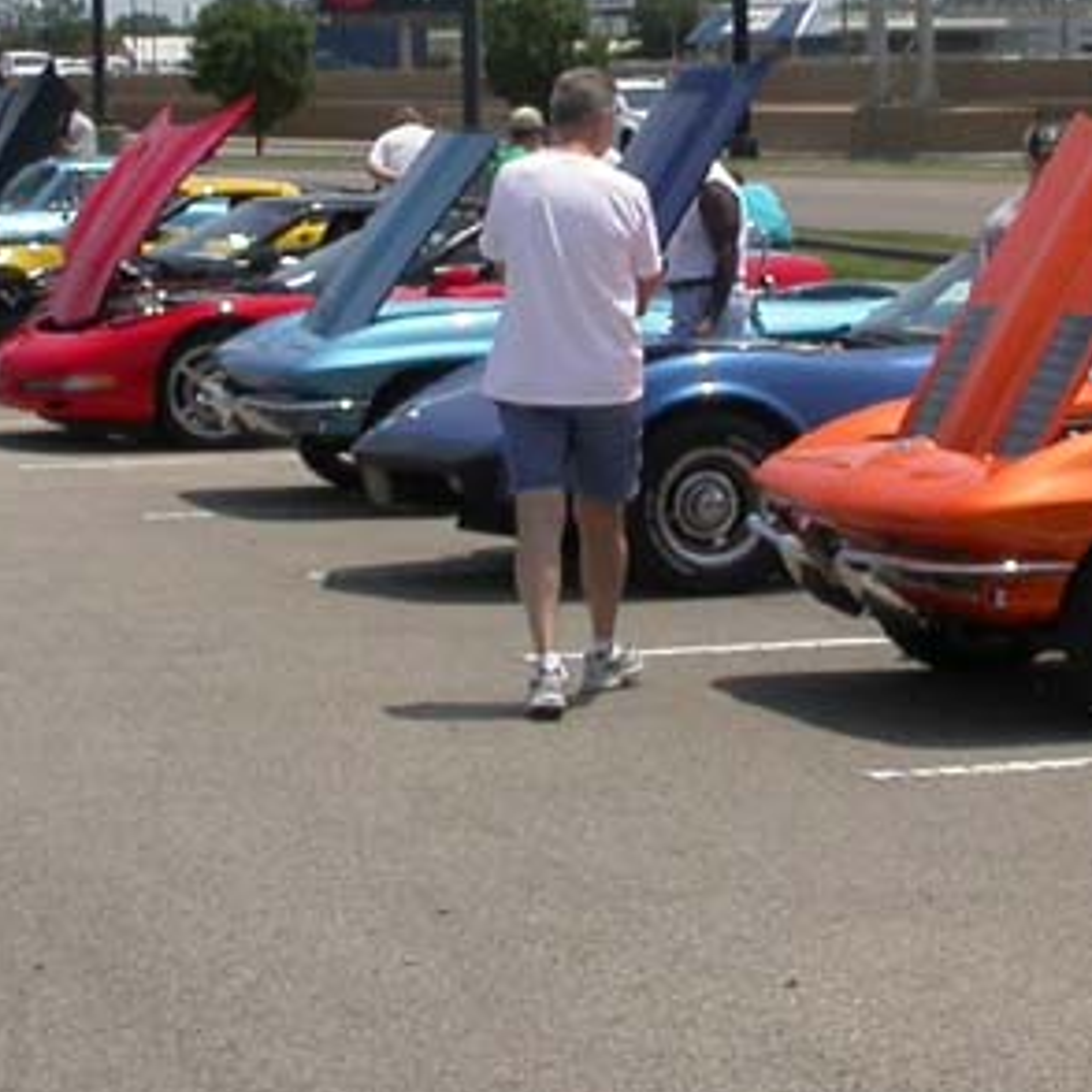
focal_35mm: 117
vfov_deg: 14.8
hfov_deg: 14.9
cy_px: 197
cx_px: 613
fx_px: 4176
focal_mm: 7.85
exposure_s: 1/567
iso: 100
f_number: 7.5
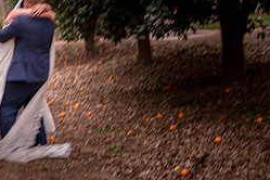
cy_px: 42
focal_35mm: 93
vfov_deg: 14.6
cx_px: 14
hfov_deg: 21.3
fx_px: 697
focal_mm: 40
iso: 100
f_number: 2
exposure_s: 1/80
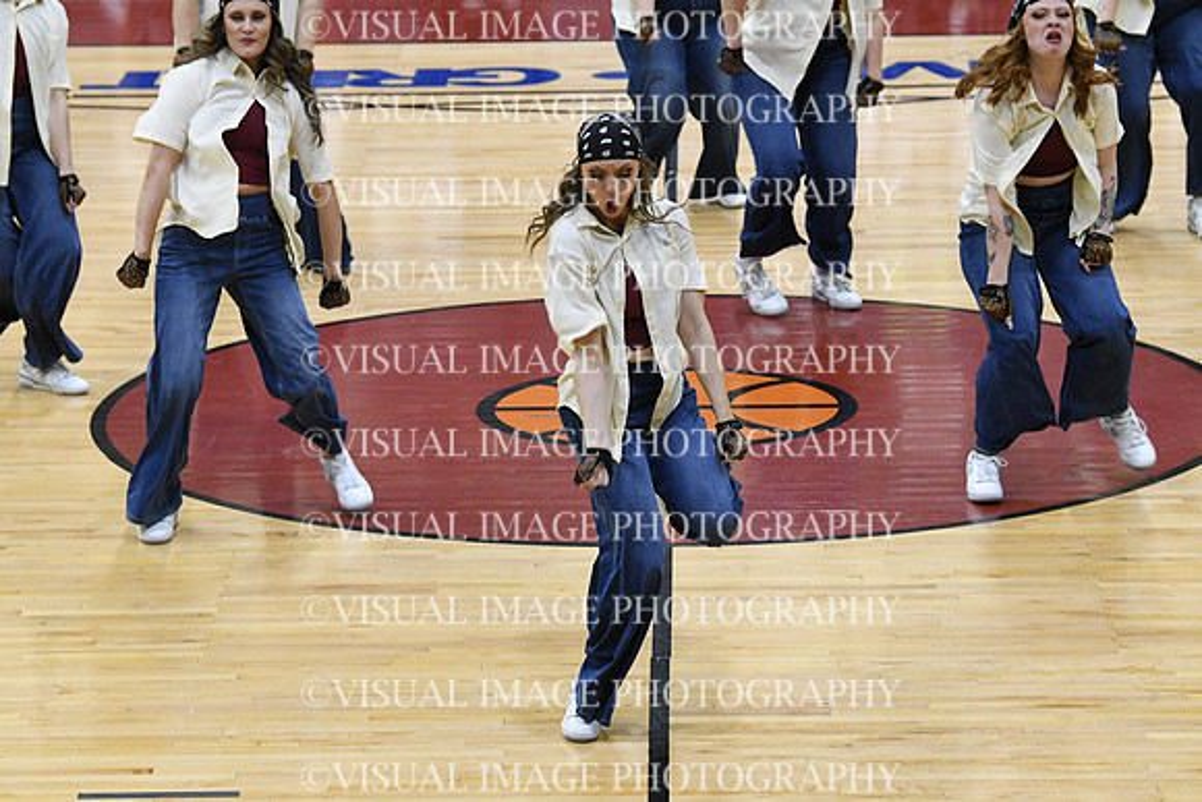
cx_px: 601
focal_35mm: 165
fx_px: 5510
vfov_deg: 8.3
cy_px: 401
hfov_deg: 12.4
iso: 3200
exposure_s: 1/250
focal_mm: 110
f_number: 4
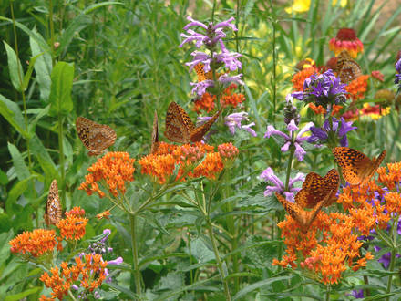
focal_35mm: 147
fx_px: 1703
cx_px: 200
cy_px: 150
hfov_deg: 13.4
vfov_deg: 10.1
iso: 80
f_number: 4
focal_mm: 24.5
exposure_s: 1/250
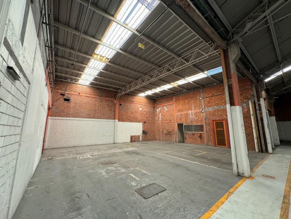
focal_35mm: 14
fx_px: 118
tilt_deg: +9.8
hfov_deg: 102.1
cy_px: 110
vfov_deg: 85.7
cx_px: 146
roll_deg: +0.7
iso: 200
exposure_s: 1/99
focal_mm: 2.22
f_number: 2.2
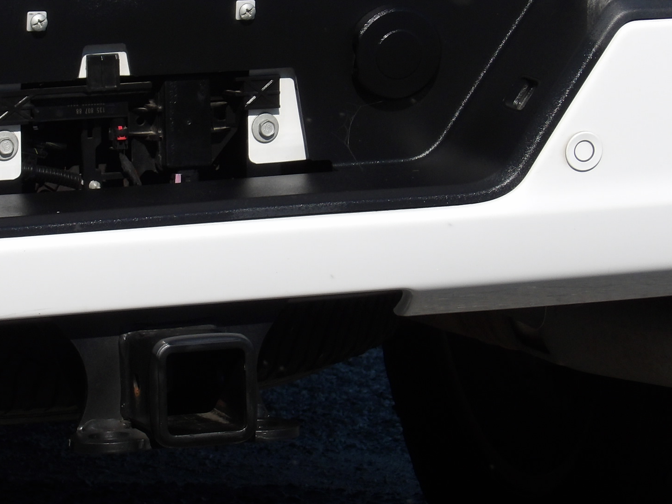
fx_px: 5864
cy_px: 182
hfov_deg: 6.6
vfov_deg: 4.9
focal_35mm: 302
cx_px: 181
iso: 100
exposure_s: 1/983
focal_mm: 30.2
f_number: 4.4
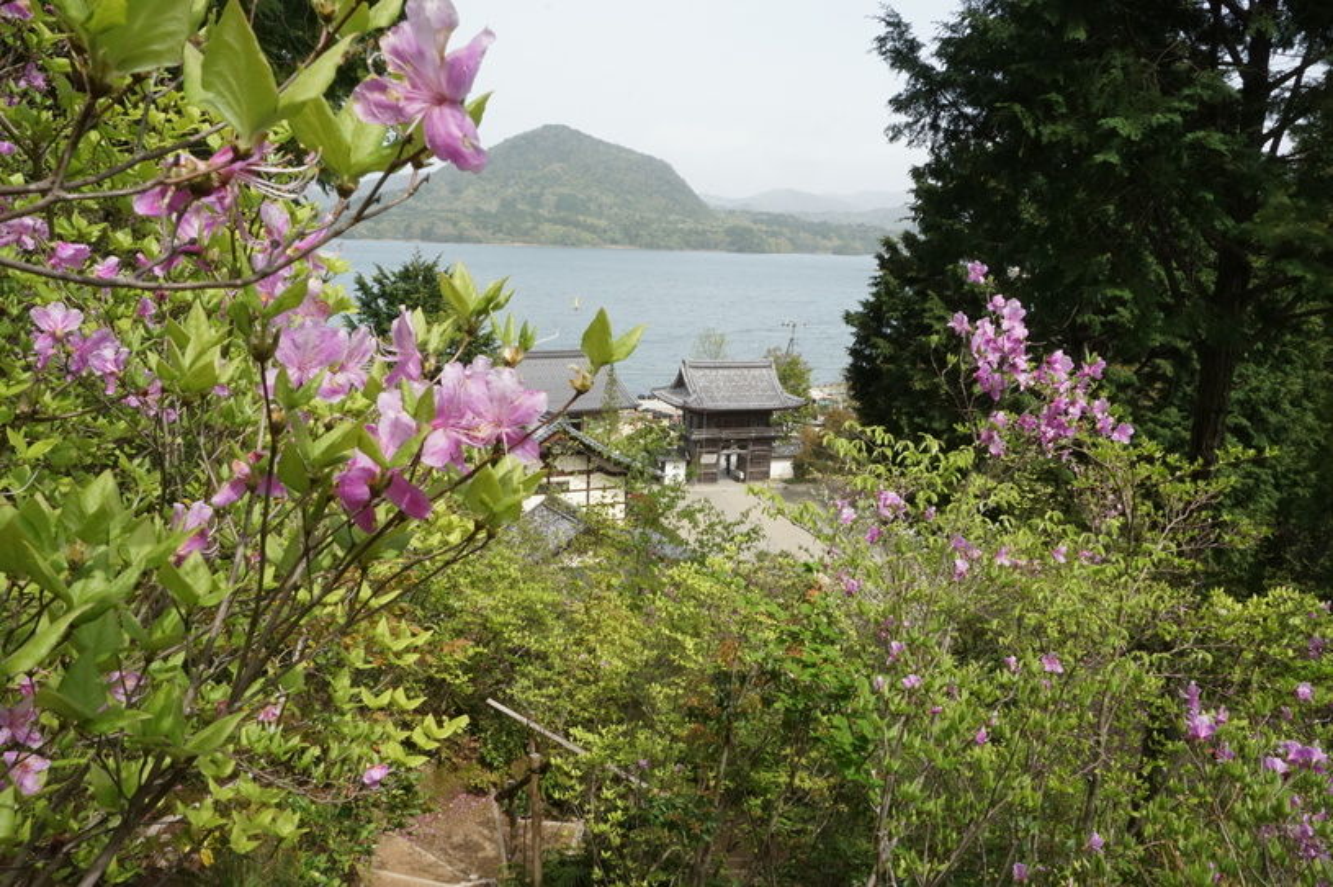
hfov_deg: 62.0
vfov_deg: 43.5
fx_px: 1110
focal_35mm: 30
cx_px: 666
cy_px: 444
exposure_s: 1/160
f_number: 22
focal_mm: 20
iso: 1000
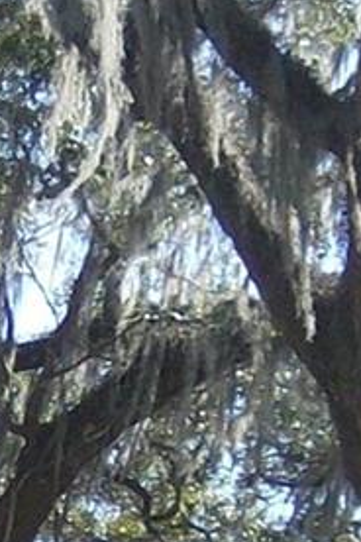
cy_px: 542
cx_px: -66
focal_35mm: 227
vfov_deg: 9.0
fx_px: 3414
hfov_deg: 6.0
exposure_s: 1/489
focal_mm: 6.4
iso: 100
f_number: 2.9
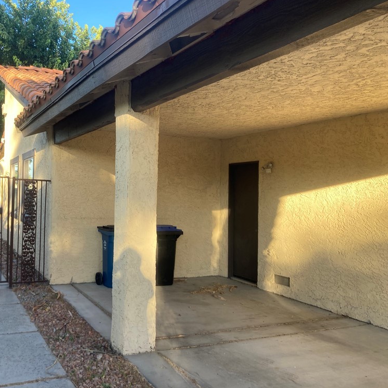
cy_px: 190
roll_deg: -1.6
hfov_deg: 47.6
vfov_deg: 48.4
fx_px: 431
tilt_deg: +1.9
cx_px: 129
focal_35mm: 34
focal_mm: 3.99
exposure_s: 1/121
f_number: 1.8
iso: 20
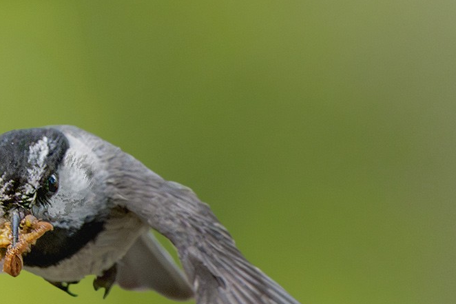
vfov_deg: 1.1
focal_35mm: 1219
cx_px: -8
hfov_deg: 1.7
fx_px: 15436
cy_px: 291
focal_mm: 420
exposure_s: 1/5000
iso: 2500
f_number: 5.6
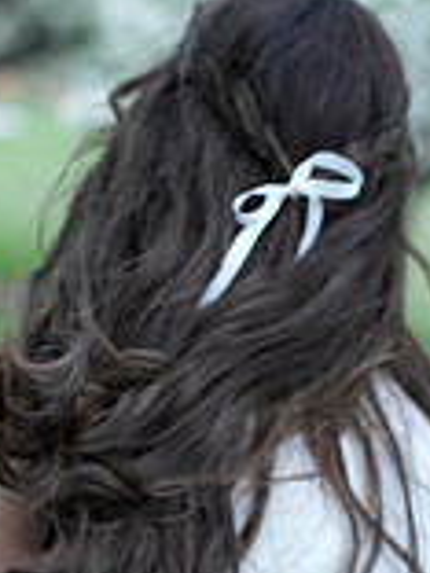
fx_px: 3892
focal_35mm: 235
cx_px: 22
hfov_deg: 6.3
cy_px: 547
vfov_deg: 8.4
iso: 2500
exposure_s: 1/400
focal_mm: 85
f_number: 4
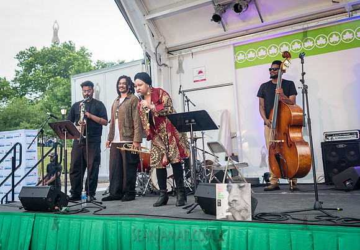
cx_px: 149
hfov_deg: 43.8
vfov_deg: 31.3
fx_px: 445
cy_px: 109
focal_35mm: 44
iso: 1600
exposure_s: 1/400
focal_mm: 35
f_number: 4.5
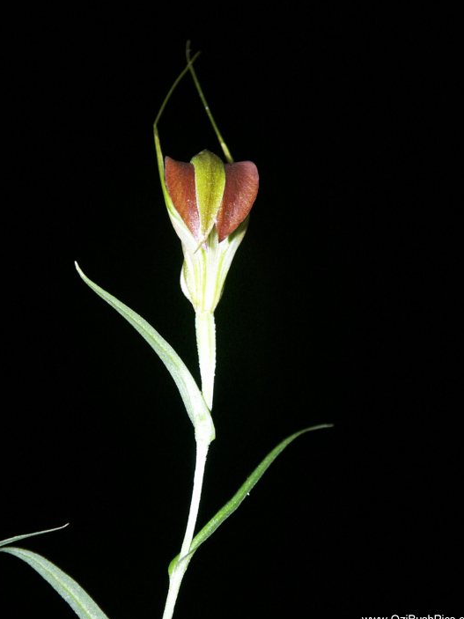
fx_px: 3522
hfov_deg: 7.5
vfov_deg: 10.0
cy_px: 278
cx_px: 225
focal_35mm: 197
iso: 100
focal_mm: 43.78
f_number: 3.5
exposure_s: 1/180
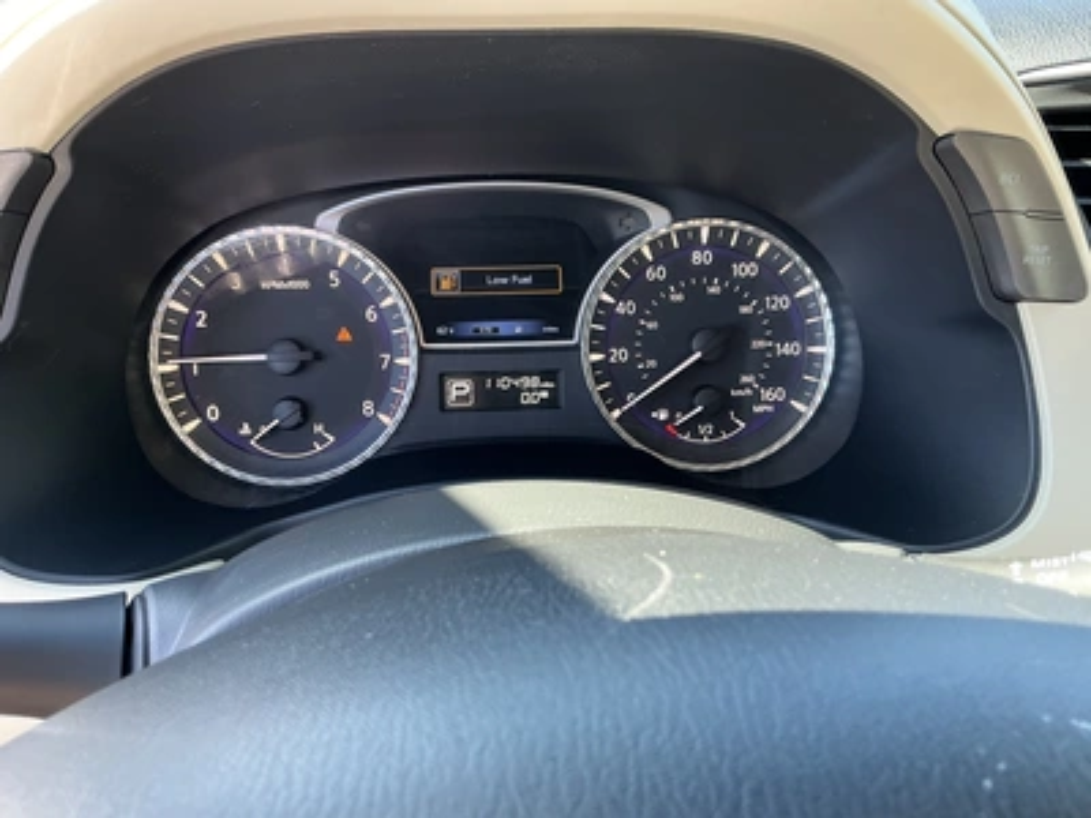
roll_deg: +0.1
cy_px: 409
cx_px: 546
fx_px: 882
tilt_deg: -29.4
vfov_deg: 49.7
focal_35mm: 28
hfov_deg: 63.4
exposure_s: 1/122
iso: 64
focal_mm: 3
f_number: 1.8
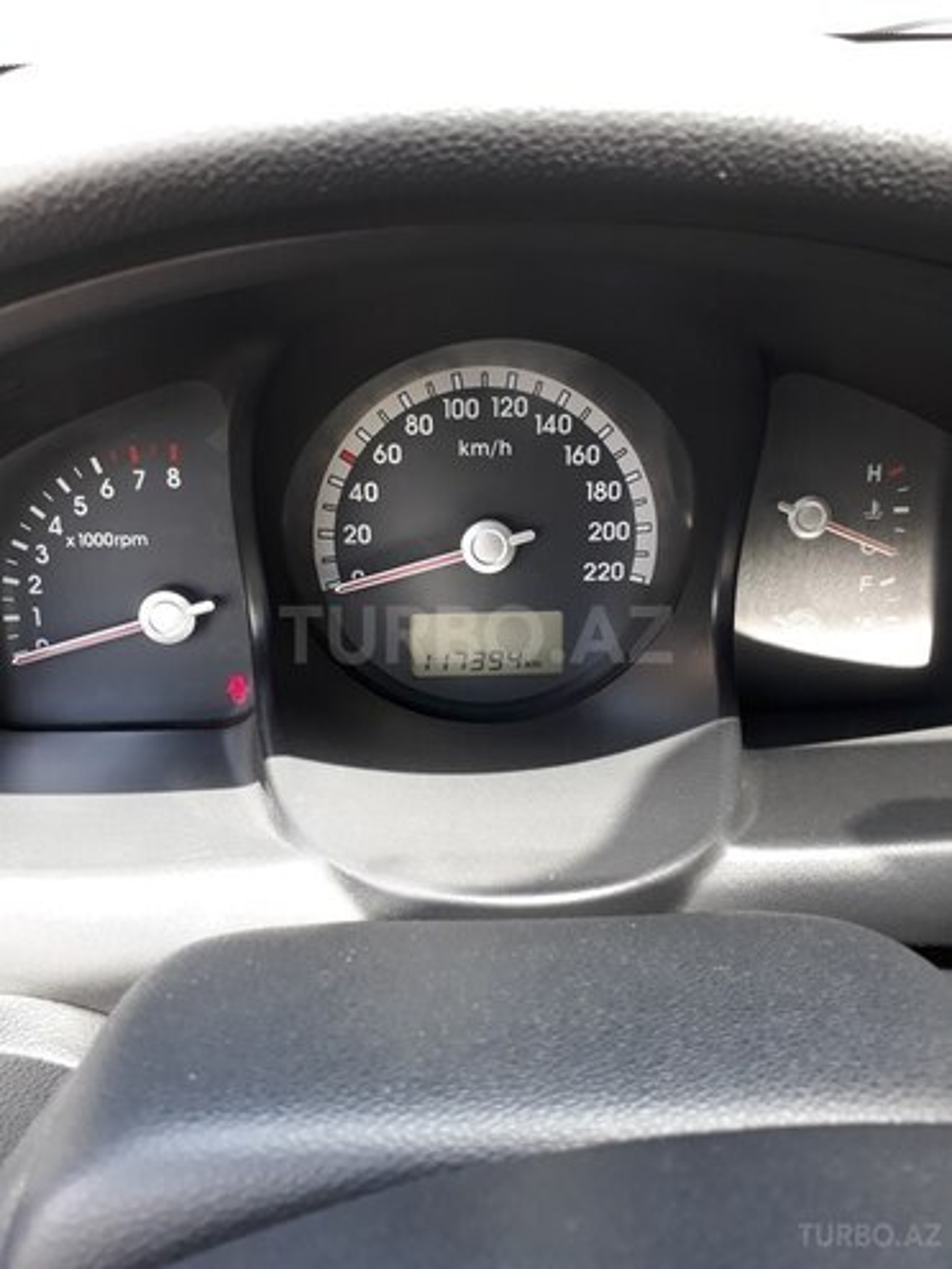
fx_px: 990
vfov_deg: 65.3
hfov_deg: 51.4
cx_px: 476
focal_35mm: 27
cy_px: 634
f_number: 1.9
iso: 50
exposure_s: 1/50
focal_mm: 3.6
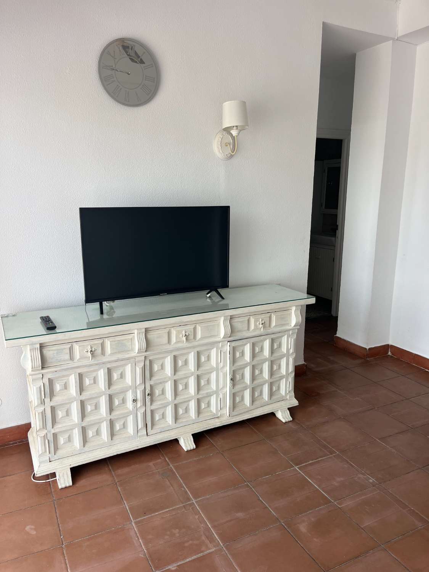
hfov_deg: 53.1
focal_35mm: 26
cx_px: 214
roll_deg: -0.6
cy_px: 286
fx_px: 430
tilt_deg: -12.2
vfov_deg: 67.3
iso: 40
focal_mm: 5.1
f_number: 1.6
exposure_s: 1/261
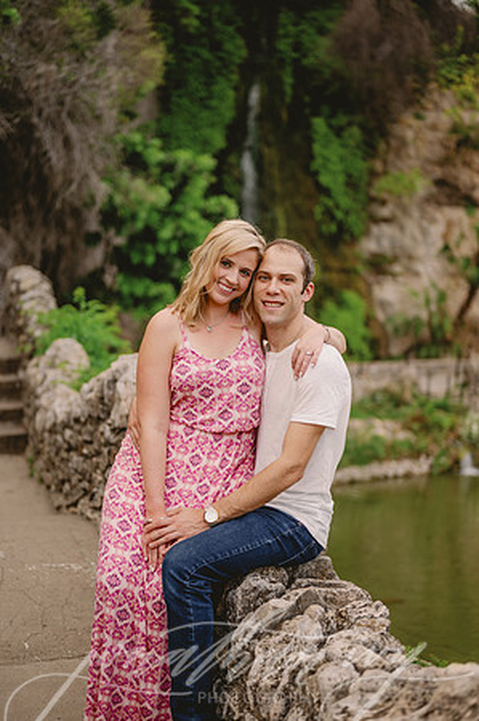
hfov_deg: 26.9
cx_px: 240
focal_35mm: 50
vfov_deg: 39.6
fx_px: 1000
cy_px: 360
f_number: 2
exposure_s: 1/200
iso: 80
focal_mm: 50
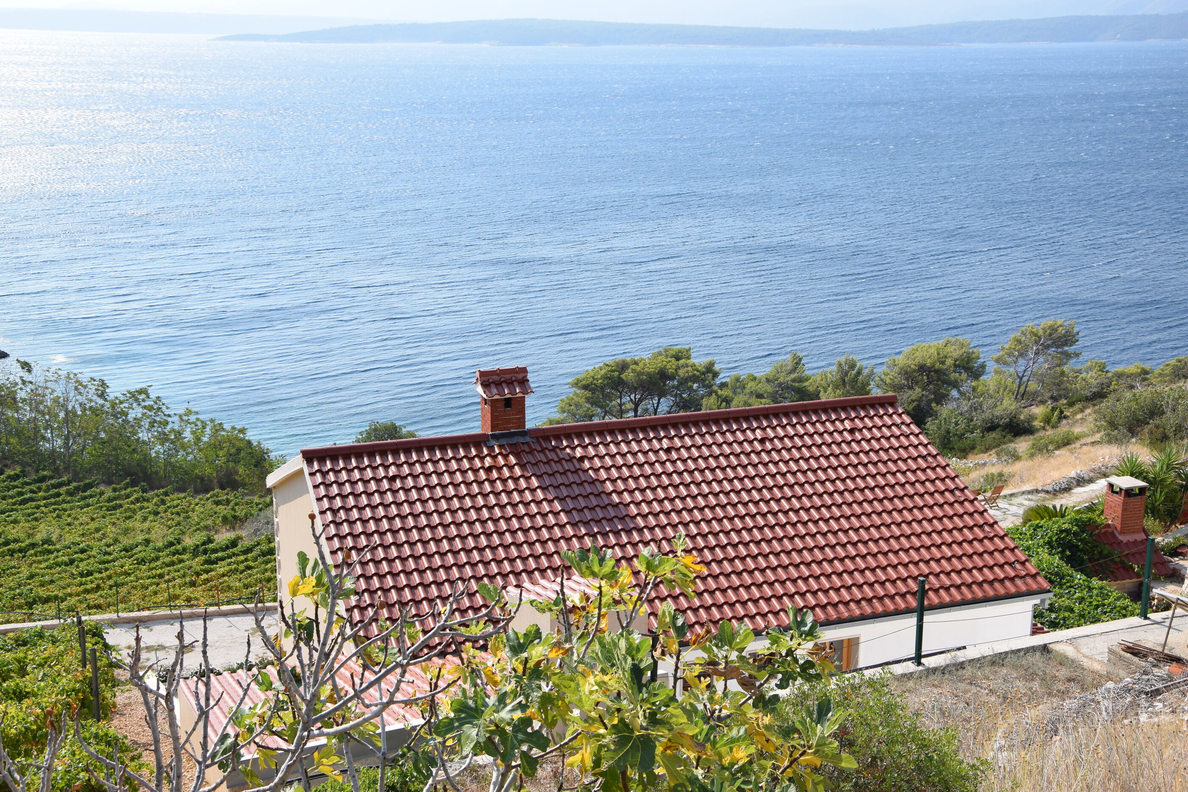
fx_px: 1386
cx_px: 594
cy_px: 396
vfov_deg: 31.9
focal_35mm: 42
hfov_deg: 46.4
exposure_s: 1/400
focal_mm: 28
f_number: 10
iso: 200
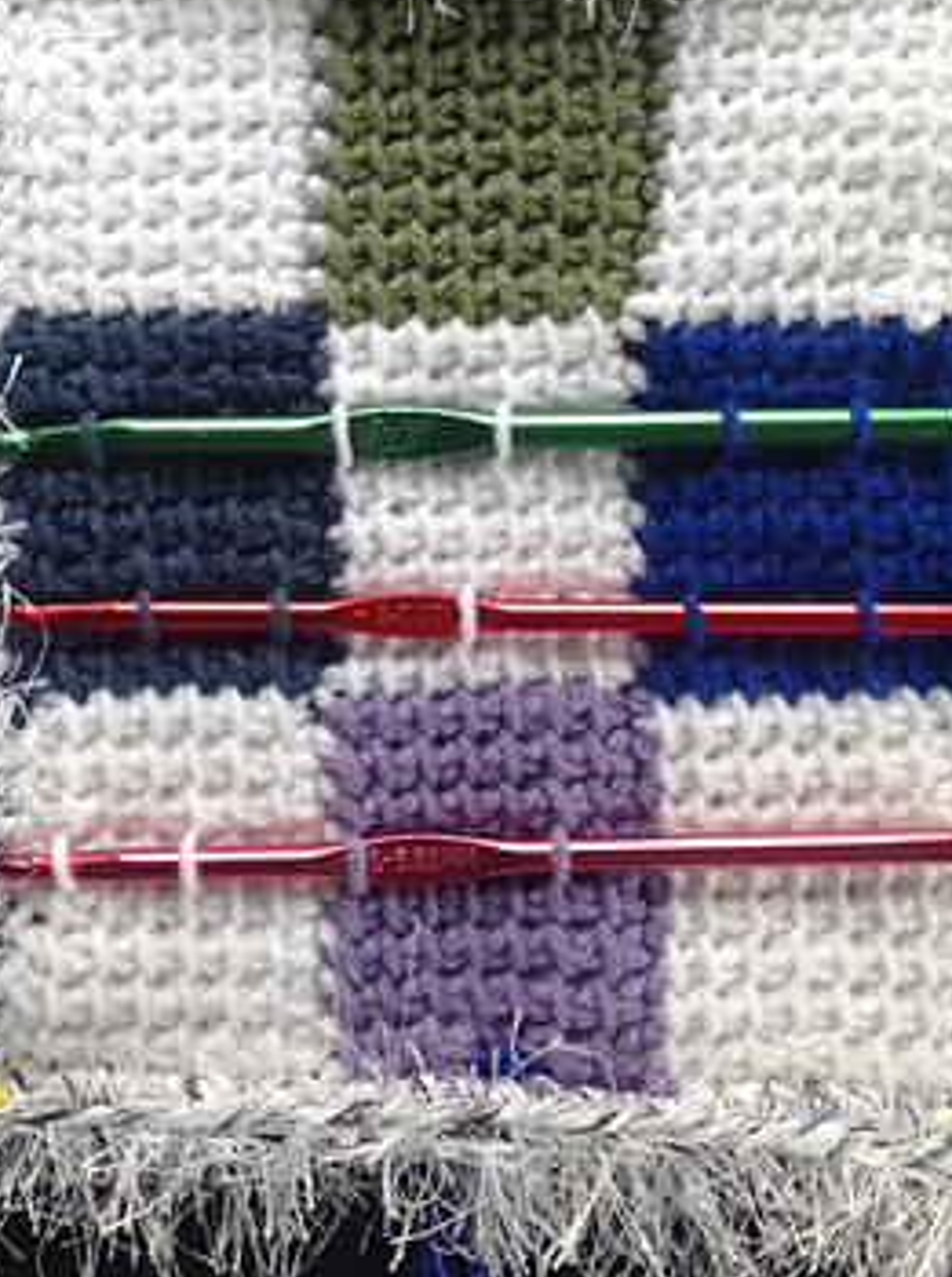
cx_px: 421
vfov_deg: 38.1
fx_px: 1840
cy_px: 504
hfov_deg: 29.0
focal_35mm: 50
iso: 64
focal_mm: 4.28
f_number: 2.4
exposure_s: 1/120
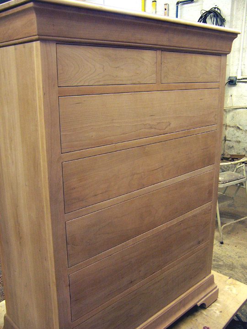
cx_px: 124
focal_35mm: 33
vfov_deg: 55.4
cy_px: 164
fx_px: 314
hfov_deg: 42.9
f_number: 3.4
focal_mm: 5.5
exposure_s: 1/15
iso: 140
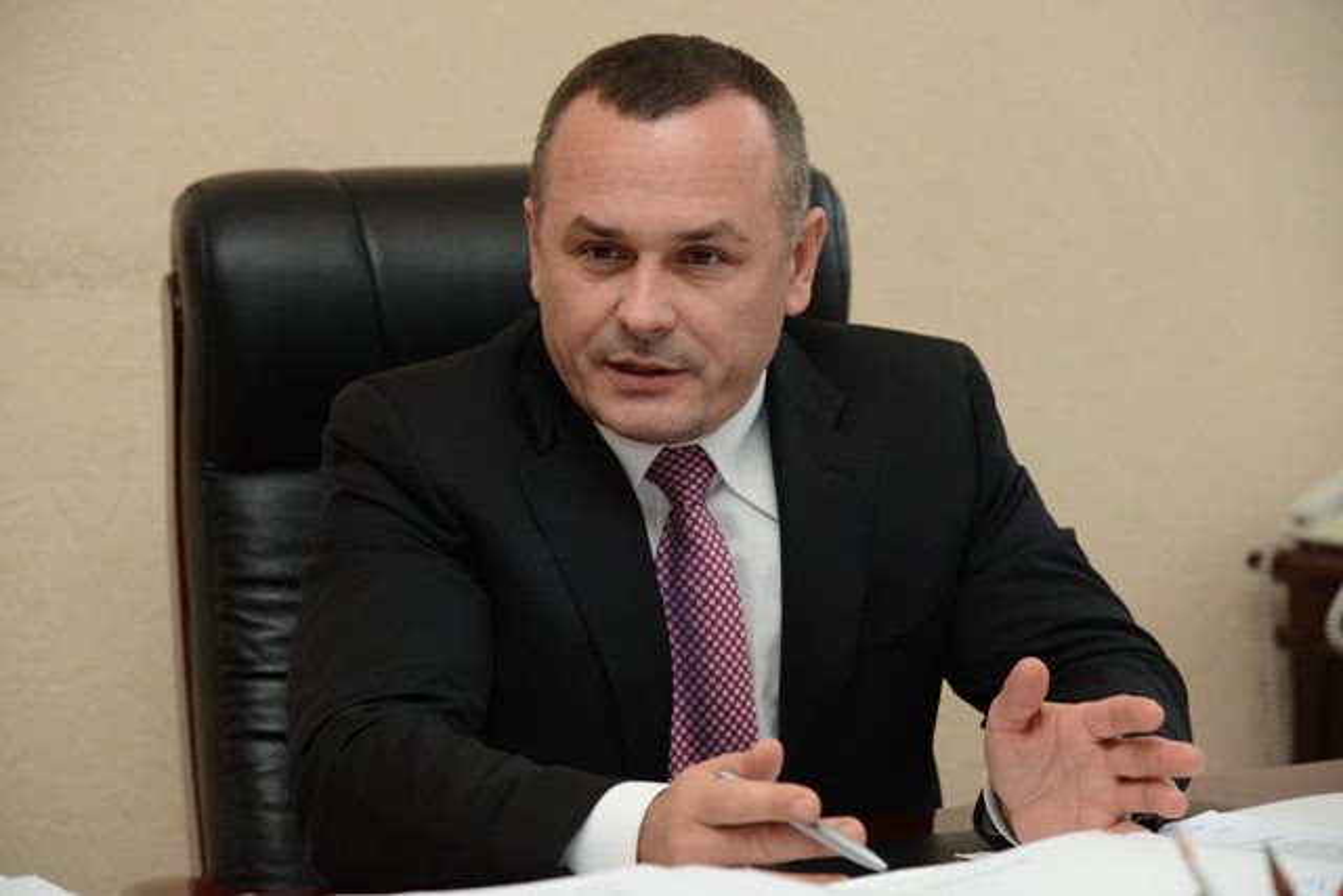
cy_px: 448
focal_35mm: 105
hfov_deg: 19.5
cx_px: 672
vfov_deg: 13.0
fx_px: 3918
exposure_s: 1/125
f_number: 5
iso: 1600
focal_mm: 105
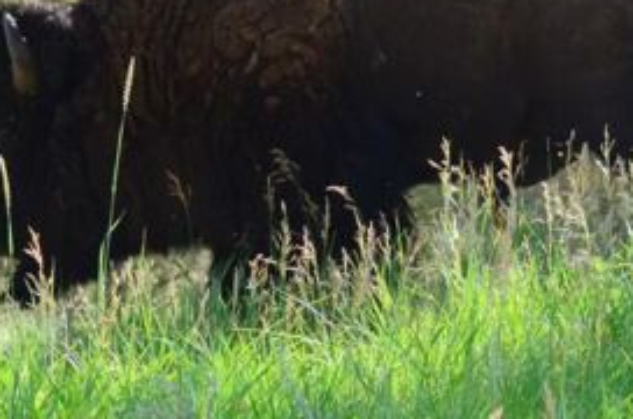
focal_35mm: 247
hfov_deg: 8.4
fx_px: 4333
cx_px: 323
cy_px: 129
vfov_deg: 5.5
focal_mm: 70
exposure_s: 1/400
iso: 200
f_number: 5
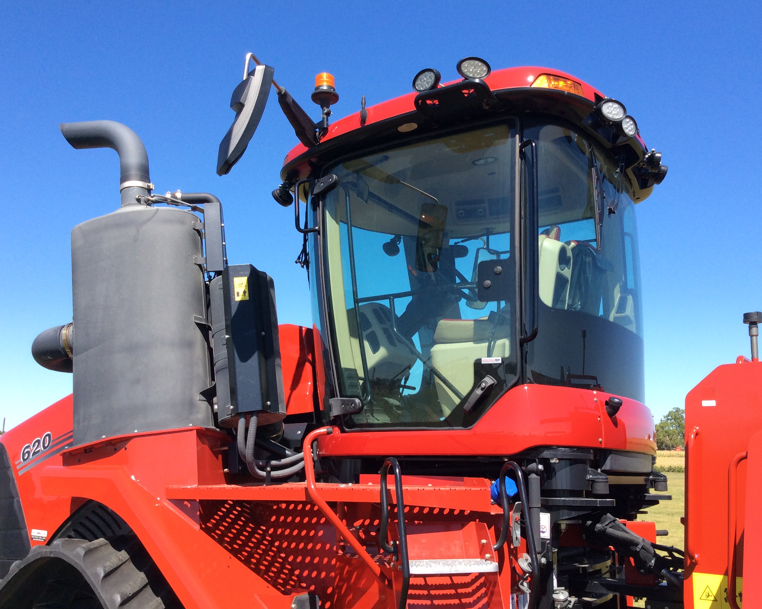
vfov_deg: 43.4
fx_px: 767
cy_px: 305
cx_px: 409
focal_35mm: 34
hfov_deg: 52.8
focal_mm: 3.3
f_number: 2.4
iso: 32
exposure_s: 1/817
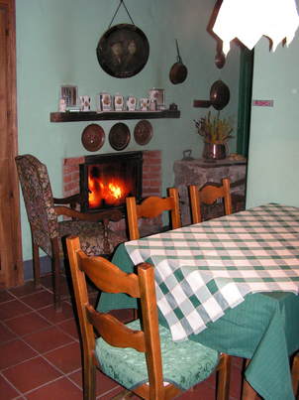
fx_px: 415
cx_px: 150
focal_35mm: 36
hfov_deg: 39.6
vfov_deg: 51.4
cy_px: 200
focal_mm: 6
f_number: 3.2
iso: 200
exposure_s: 1/40
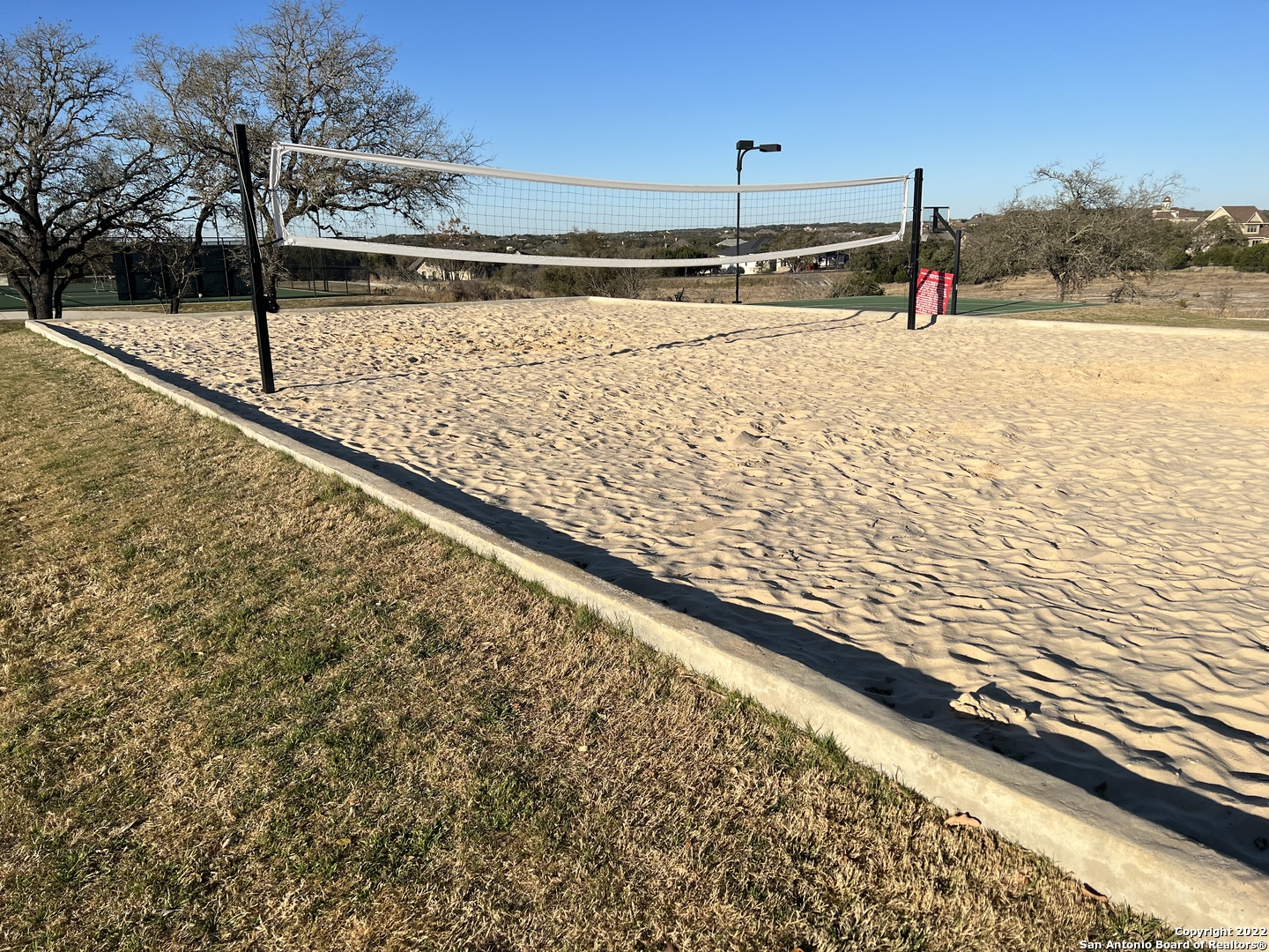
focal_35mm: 26
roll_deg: +1.3
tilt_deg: -14.8
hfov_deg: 67.3
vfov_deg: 53.1
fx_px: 953
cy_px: 476
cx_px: 634
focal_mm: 5.7
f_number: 1.5
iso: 50
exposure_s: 1/5319
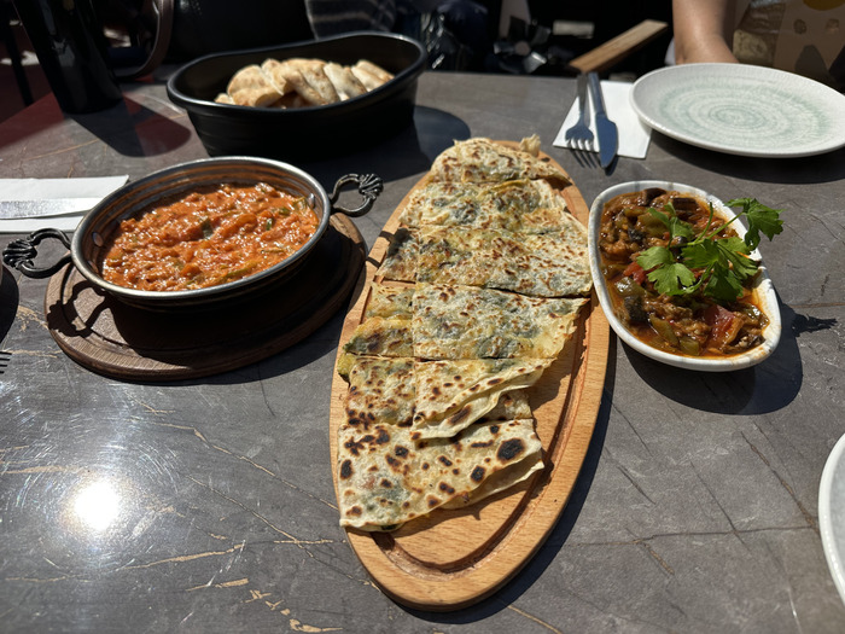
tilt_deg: -41.0
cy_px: 317
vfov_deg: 56.8
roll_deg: +2.6
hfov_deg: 71.6
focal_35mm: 24
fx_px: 586
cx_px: 422
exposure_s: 1/7576
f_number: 1.78
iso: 80
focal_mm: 6.86
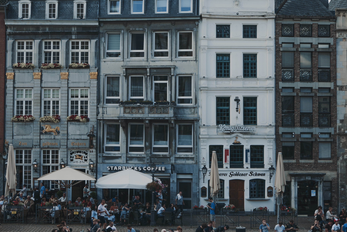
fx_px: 627
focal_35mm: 65
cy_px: 116
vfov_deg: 21.0
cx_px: 174
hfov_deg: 30.9
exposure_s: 1/400
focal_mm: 29.3
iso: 200
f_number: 5.6
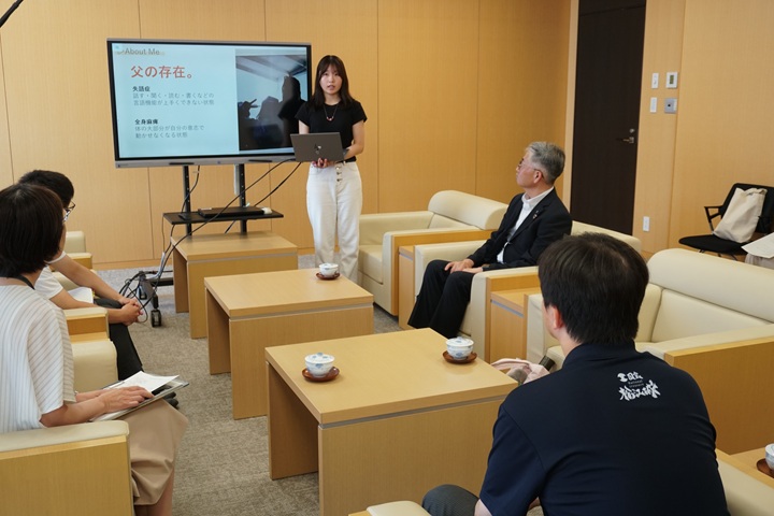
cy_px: 258
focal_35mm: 36
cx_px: 387
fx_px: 774
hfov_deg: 53.1
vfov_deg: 36.9
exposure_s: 1/160
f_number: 4.5
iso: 640
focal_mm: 24
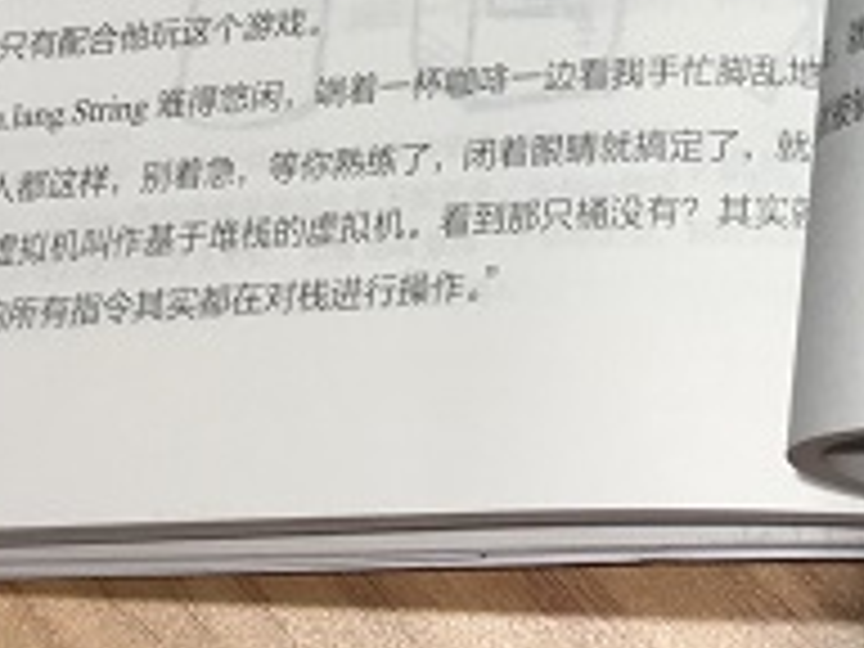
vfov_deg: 11.5
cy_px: -459
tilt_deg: -61.7
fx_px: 3020
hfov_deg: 15.3
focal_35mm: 121
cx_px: 1228
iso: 25
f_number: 2.2
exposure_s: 1/50
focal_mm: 4.15
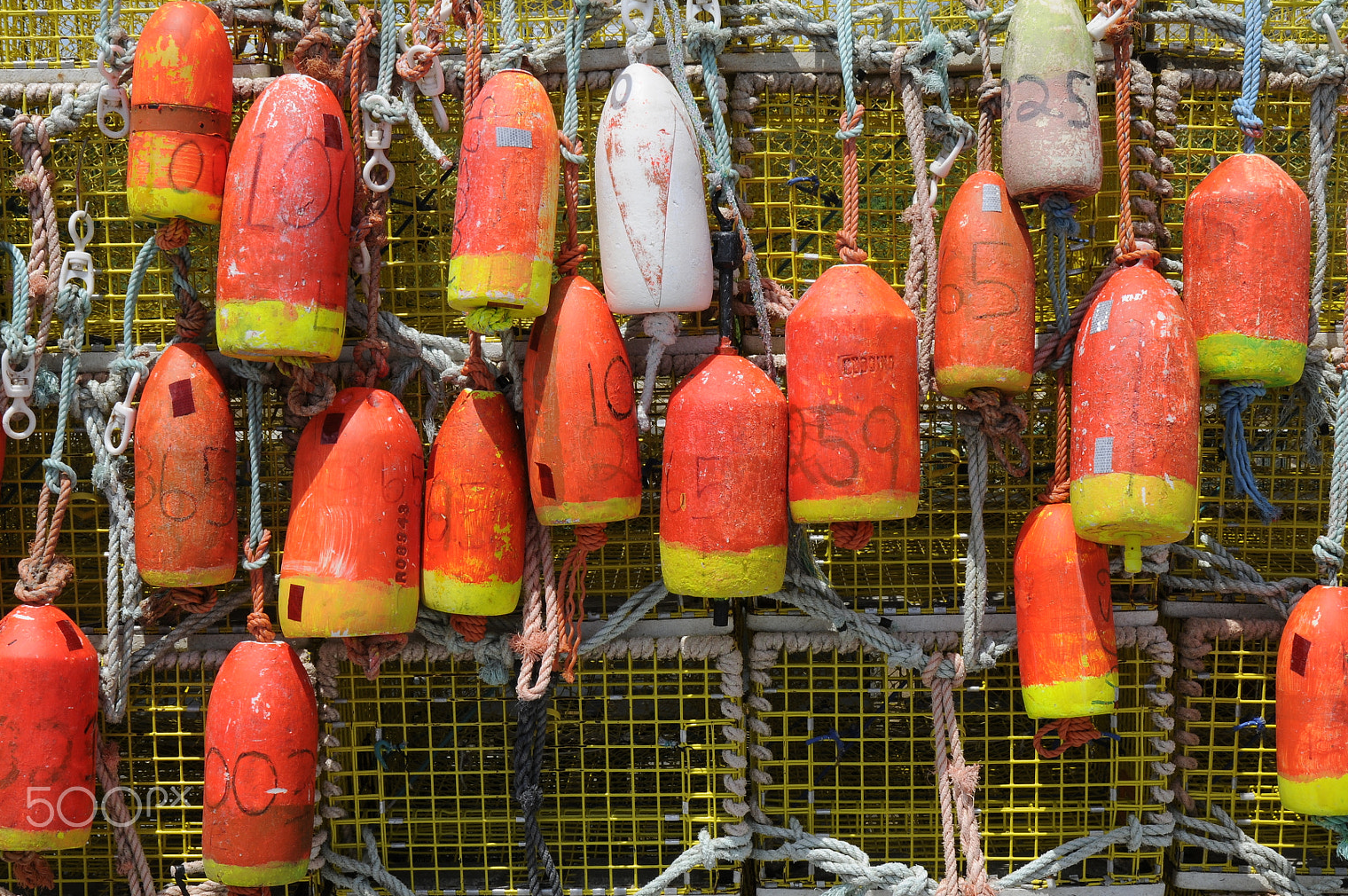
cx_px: 680
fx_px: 2244
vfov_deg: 22.6
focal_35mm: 60
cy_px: 452
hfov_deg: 33.4
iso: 200
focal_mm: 38
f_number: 18
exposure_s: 1/125
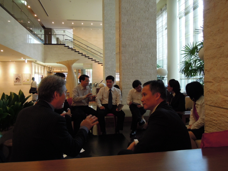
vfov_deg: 49.7
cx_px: 114
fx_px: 184
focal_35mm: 28
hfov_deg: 63.4
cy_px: 86
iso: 400
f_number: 2.8
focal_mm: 5
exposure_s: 1/13
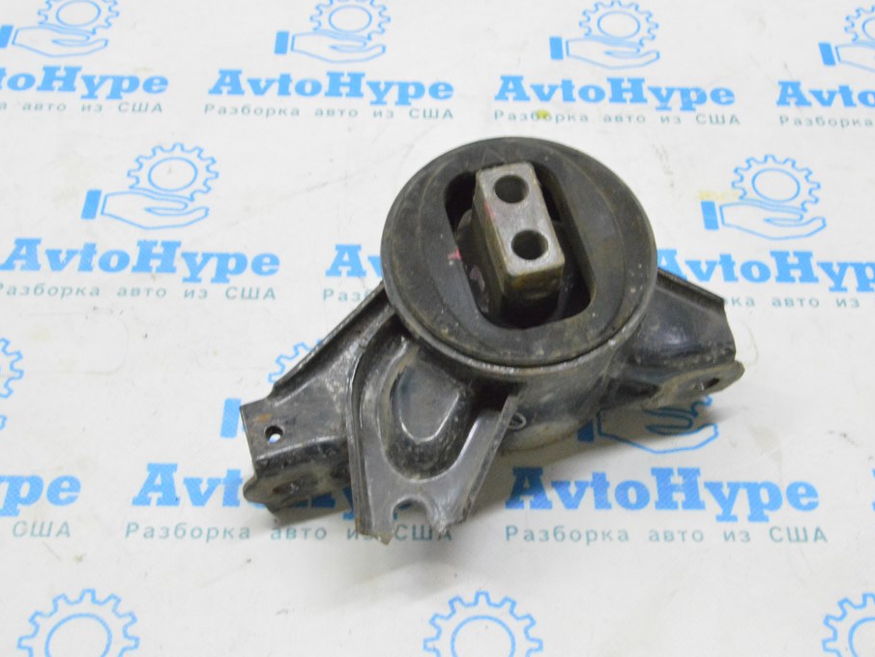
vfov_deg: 28.8
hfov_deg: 37.8
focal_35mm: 51
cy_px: 328
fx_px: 1278
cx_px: 471
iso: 6400
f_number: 20
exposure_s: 1/15
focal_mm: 31
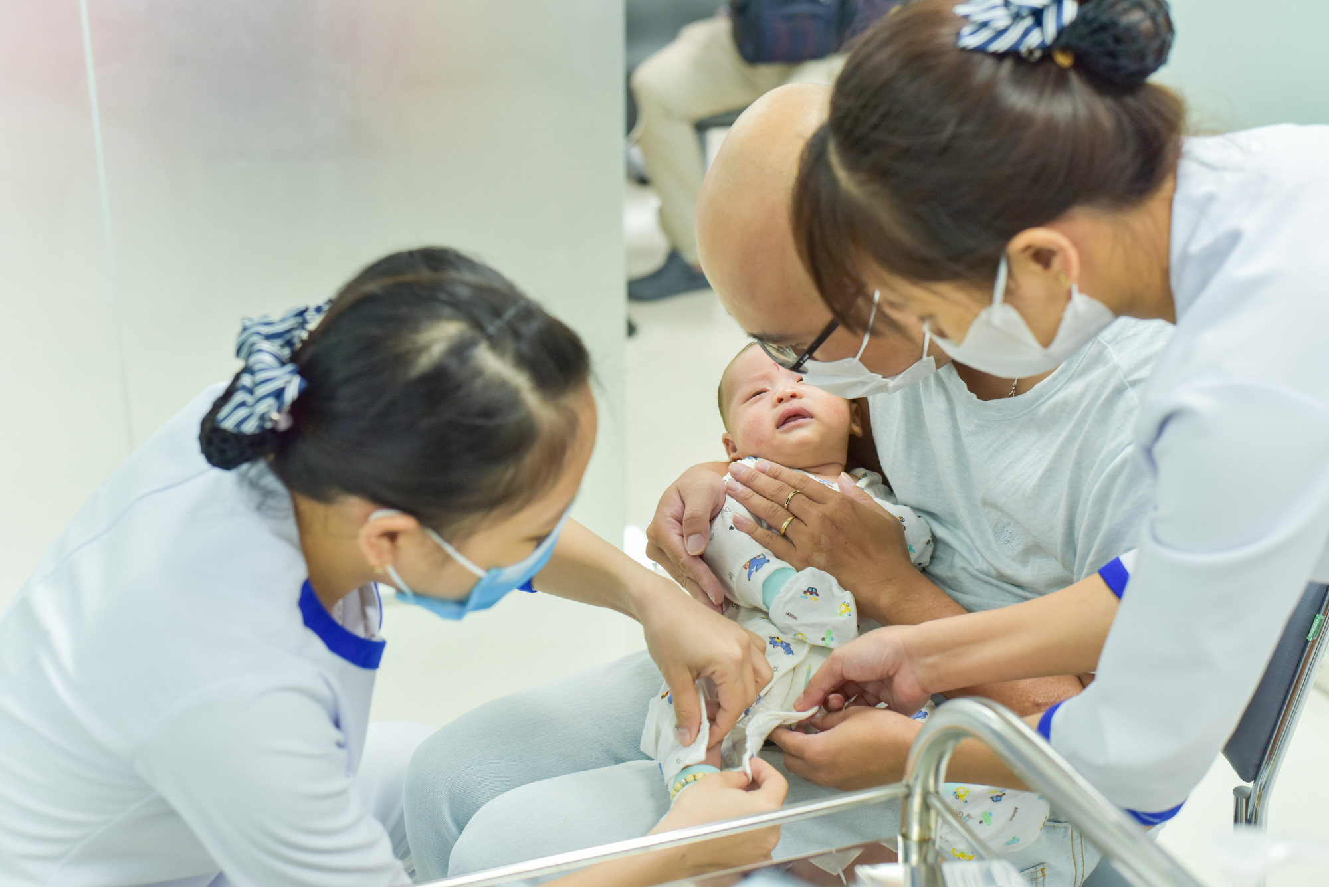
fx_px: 1846
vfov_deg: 27.0
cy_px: 444
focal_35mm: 50
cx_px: 664
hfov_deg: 39.6
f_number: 3.5
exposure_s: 1/200
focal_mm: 50
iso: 640
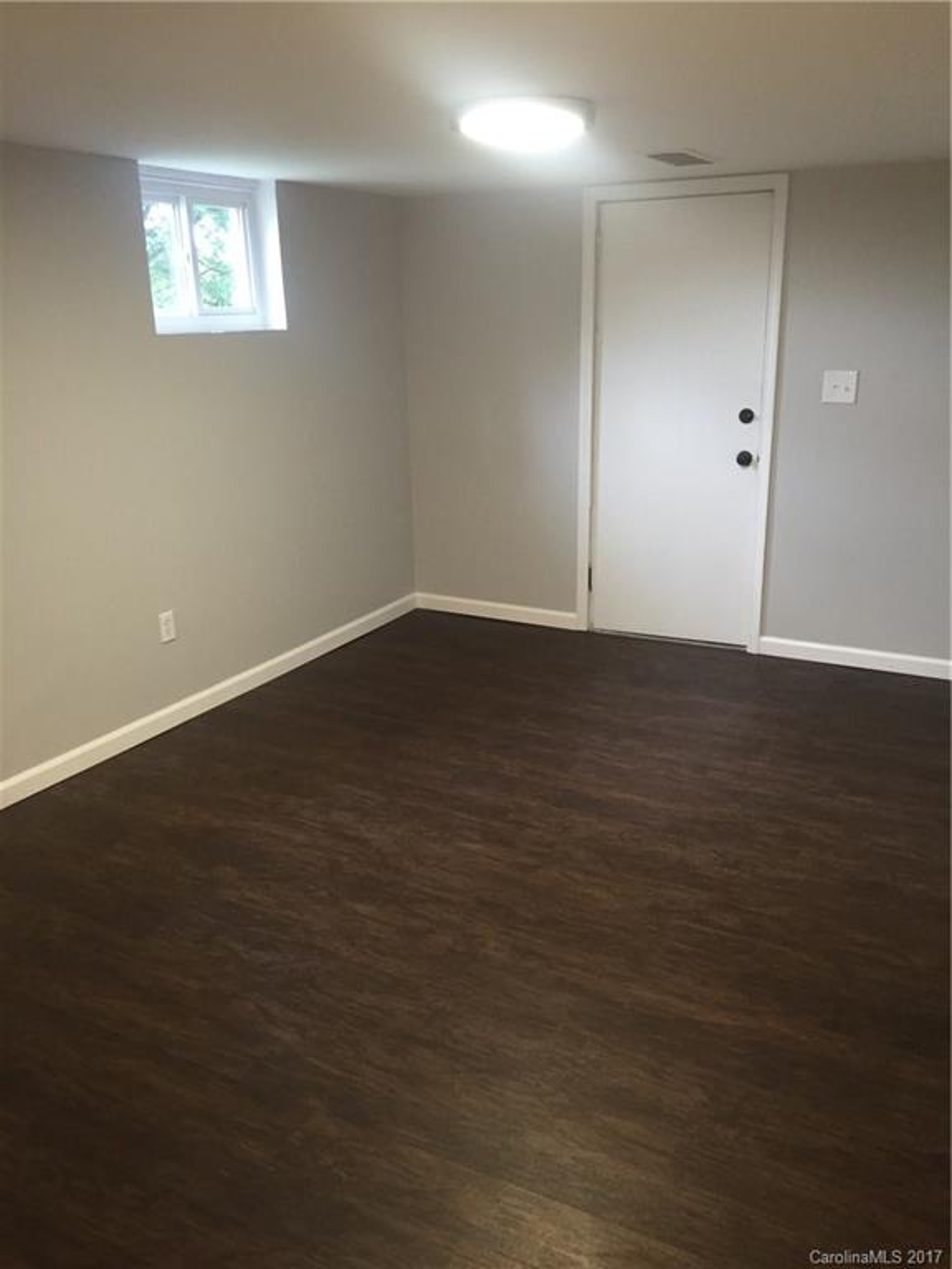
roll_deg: +1.3
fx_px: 1063
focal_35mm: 29
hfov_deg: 48.2
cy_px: 634
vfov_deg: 61.7
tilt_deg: -16.9
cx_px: 476
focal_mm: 4.15
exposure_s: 1/30
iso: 125
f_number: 2.2
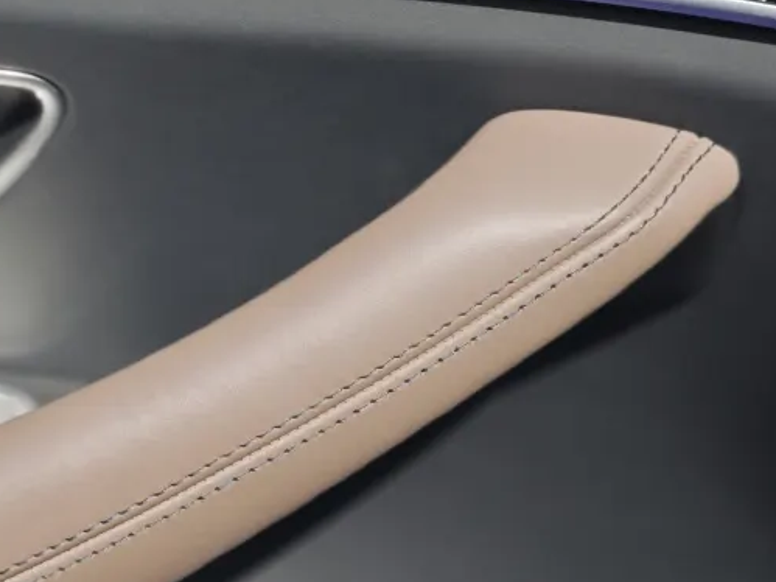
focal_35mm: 101
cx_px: 152
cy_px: 149
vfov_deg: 14.6
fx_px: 2264
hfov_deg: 19.3
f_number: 1.4
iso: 50
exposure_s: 1/1997
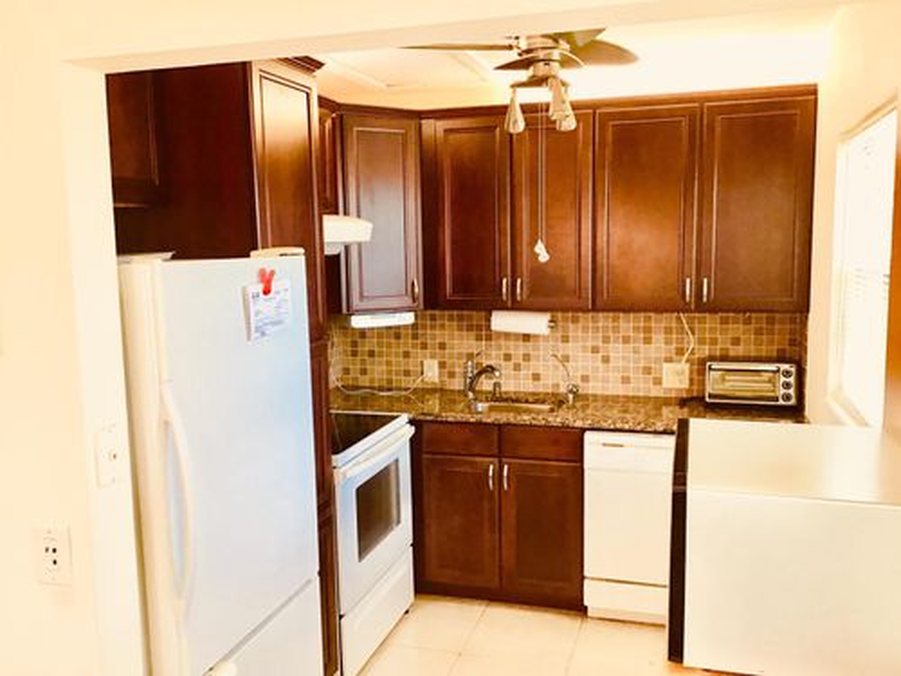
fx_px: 807
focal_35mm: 31
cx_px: 450
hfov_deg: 58.4
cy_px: 338
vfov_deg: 45.4
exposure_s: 1/30
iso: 80
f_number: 2.4
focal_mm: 3.3
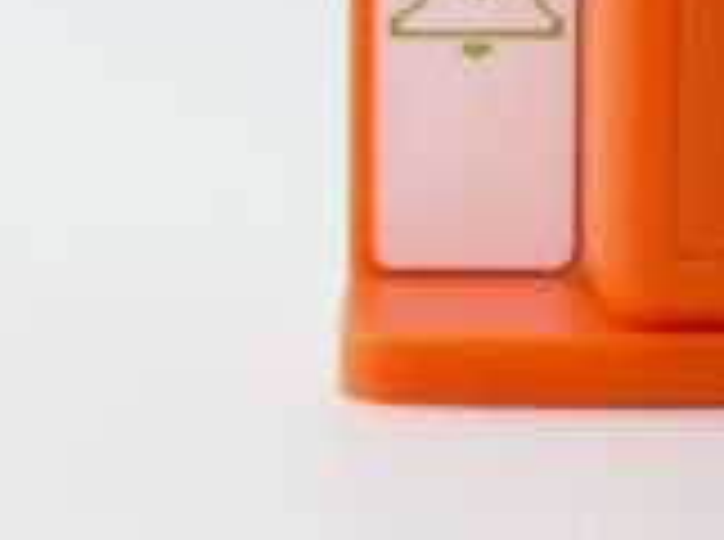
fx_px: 6240
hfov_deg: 6.4
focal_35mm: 299
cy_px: -356
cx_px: 1560
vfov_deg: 4.9
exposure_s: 1/100
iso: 80
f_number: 5.6
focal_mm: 10.2
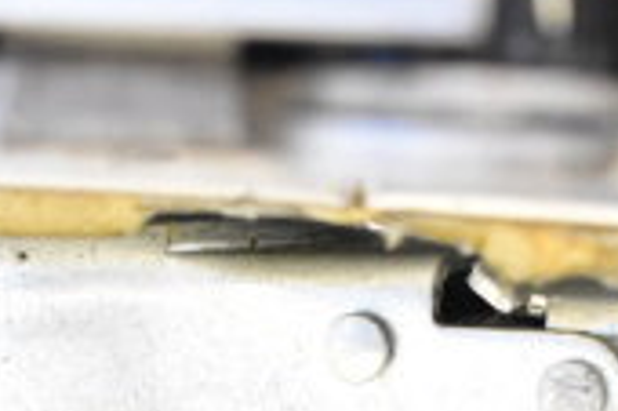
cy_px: 715
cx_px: 436
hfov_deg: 16.5
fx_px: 2123
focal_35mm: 124
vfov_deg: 10.5
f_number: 3.8
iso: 4500
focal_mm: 23
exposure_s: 1/40
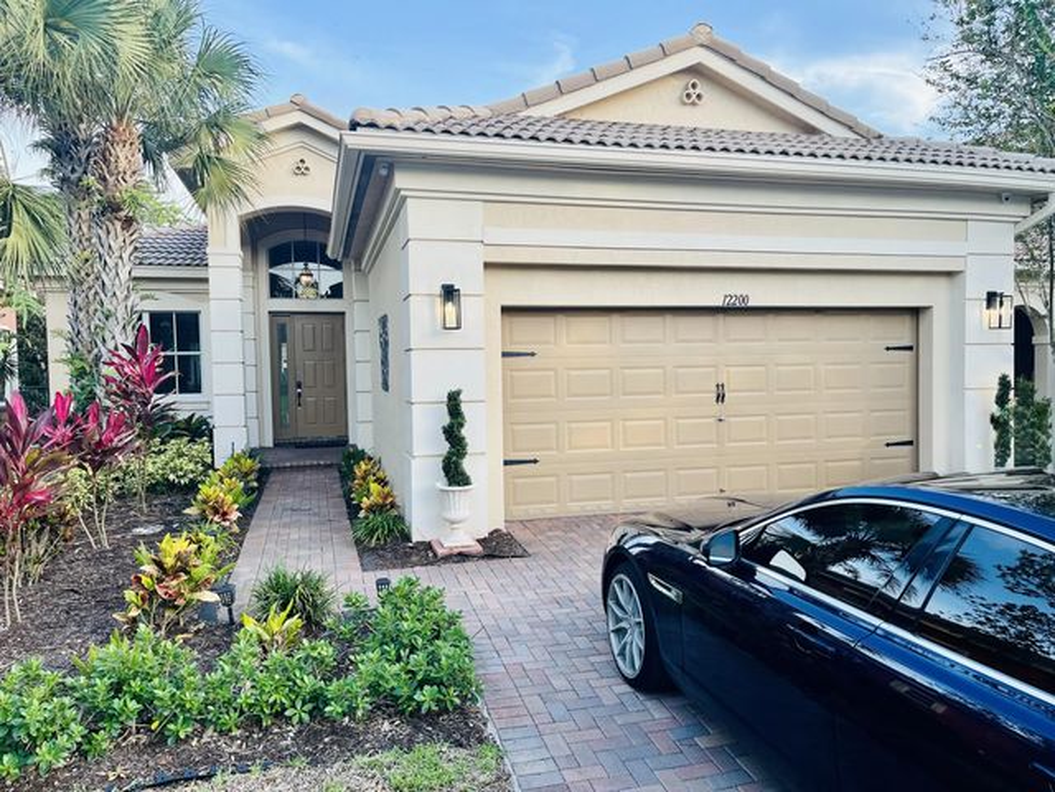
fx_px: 792
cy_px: 396
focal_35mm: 26
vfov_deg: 53.1
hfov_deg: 67.3
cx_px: 528
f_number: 1.6
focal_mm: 5.1
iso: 40
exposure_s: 1/212
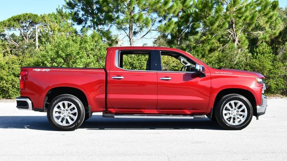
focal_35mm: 51
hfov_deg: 40.6
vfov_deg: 23.4
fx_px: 388
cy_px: 64
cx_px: 144
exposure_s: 1/250
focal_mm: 24
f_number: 7.1
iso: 200
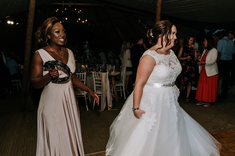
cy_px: 93
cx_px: 136
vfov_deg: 38.7
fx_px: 222
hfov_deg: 55.6
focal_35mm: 34
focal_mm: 16
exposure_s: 1/125
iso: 1000
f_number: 7.1
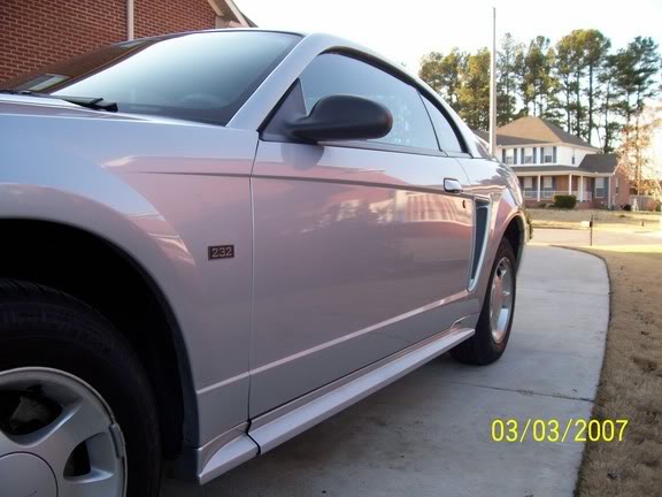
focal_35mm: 34
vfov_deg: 41.8
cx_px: 331
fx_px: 650
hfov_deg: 54.0
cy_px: 248
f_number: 2.7
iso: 80
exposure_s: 1/198
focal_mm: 5.6
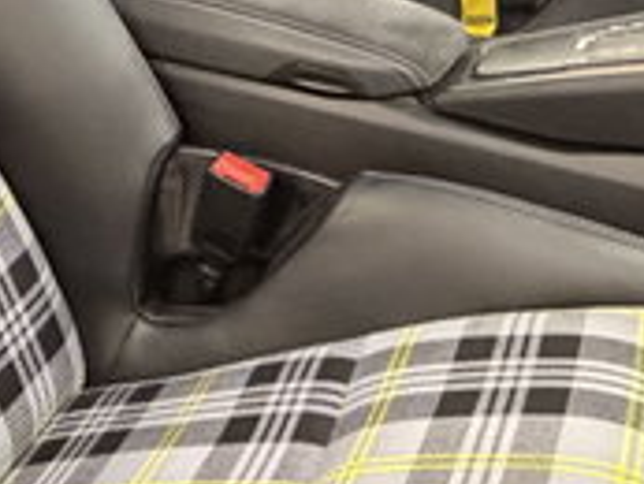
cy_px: -15
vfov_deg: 22.6
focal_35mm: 62
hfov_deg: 31.1
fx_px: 1154
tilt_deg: -18.9
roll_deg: -1.9
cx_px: 387
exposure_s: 1/60
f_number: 2.2
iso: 1250
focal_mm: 2.22
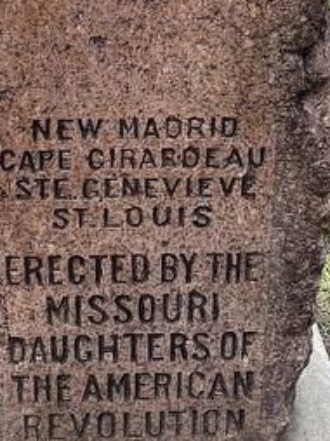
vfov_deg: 23.4
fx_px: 1044
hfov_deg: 17.9
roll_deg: +1.1
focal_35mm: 82
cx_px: 104
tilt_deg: -22.2
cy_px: 71
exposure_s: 1/1175
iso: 50
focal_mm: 5.1
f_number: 1.6
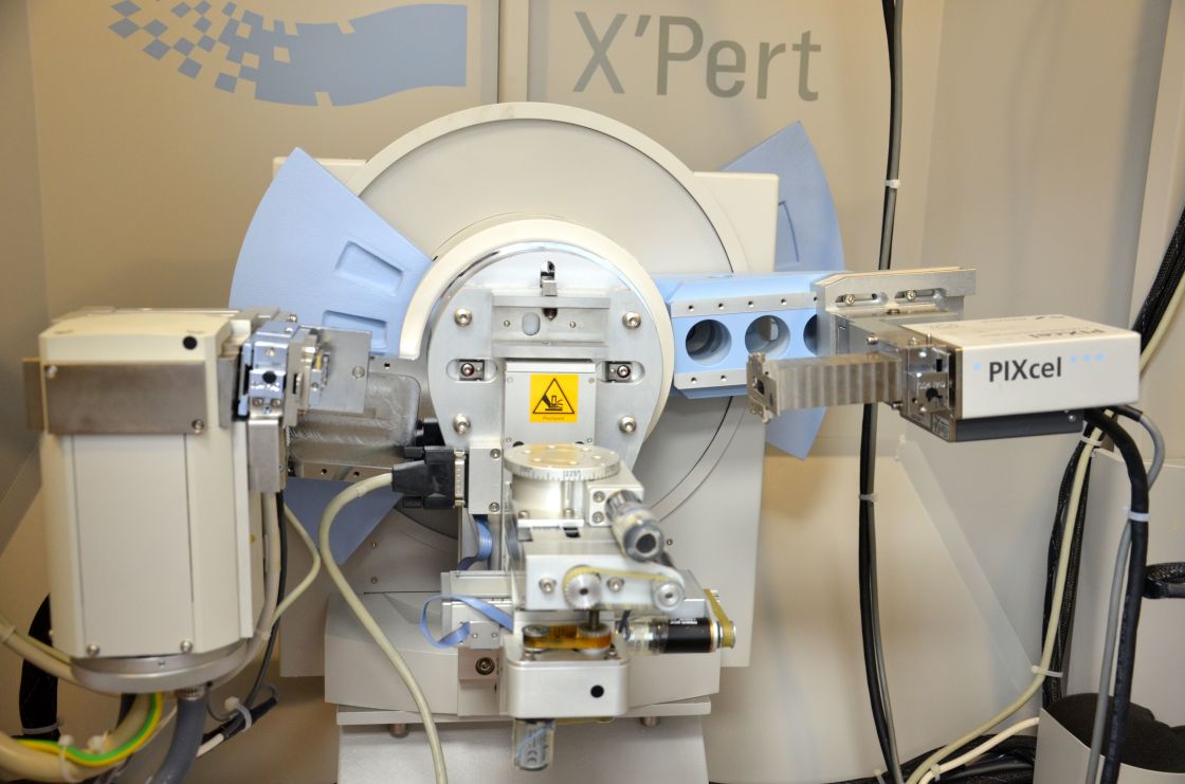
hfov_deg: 49.7
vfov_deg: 34.0
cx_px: 592
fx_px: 1281
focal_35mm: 39
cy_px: 392
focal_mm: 26
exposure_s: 1/50
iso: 800
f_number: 4
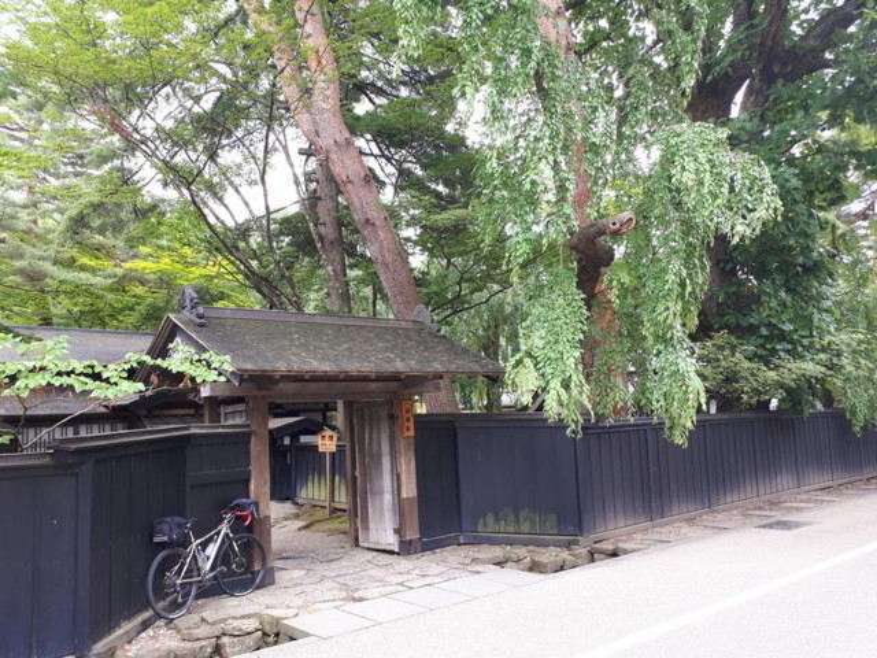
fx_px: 684
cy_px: 329
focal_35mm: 27
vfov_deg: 51.4
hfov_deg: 65.3
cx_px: 438
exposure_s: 1/100
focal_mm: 3.6
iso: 64
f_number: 1.9
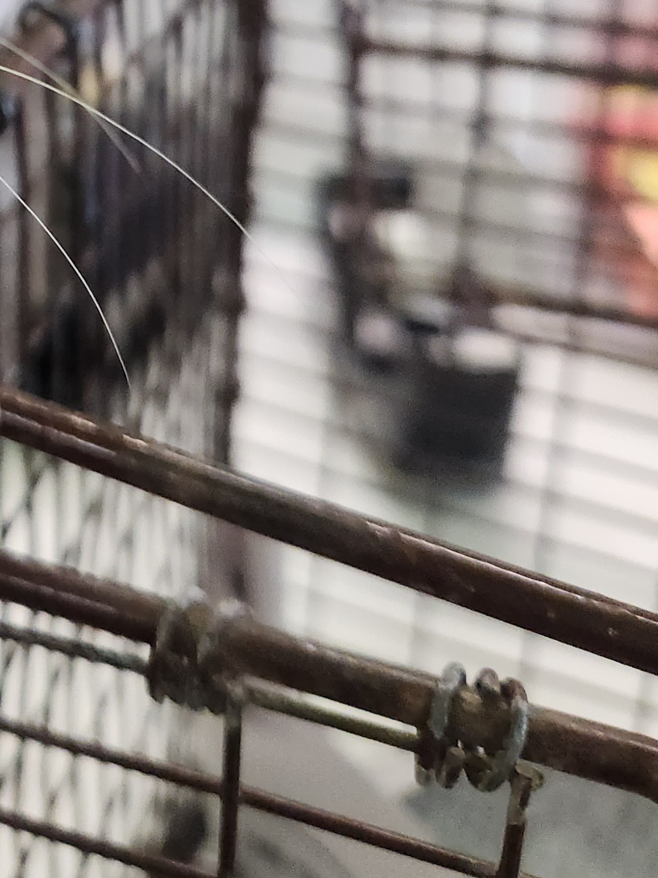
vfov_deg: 29.9
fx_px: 1470
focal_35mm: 58
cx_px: -143
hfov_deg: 23.0
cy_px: -86
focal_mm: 5.4
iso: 400
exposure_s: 1/120
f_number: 1.8
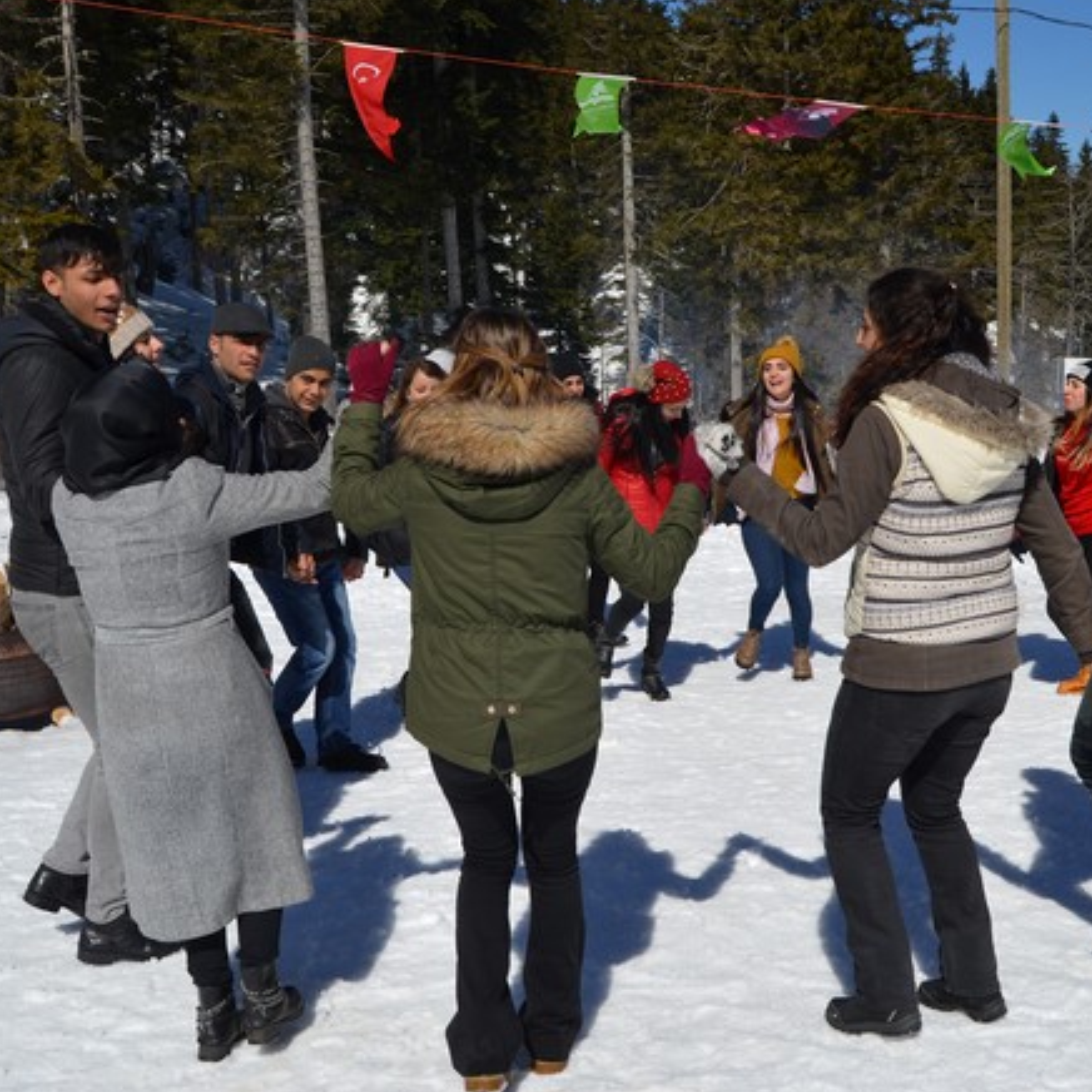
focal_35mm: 43
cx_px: 661
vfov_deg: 39.2
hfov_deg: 39.0
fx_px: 1535
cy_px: 543
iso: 100
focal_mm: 22
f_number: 9.5
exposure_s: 1/350
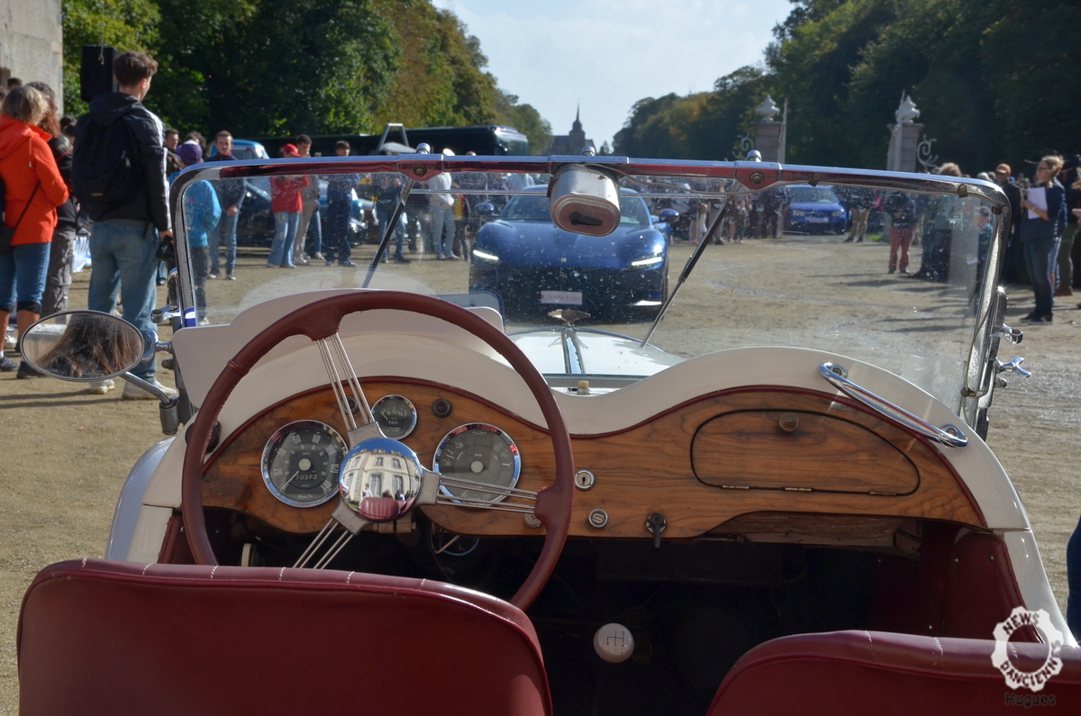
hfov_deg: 33.5
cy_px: 358
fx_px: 1798
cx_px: 540
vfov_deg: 22.5
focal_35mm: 60
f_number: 13
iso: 640
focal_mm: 40
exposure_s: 1/640
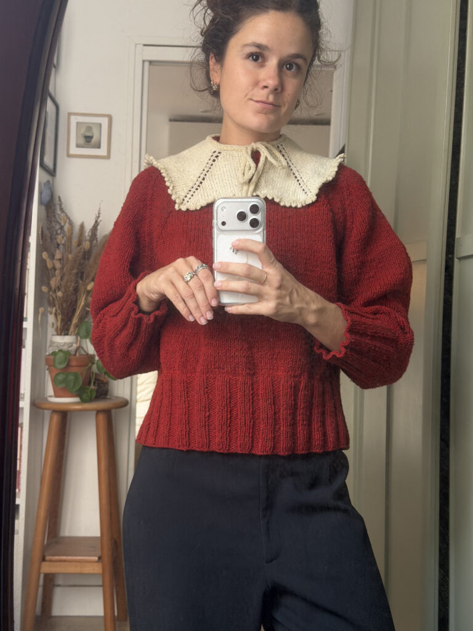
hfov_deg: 30.3
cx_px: 236
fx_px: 875
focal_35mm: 48
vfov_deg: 39.7
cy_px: 316
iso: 100
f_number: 1.78
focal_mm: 6.76
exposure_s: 1/60
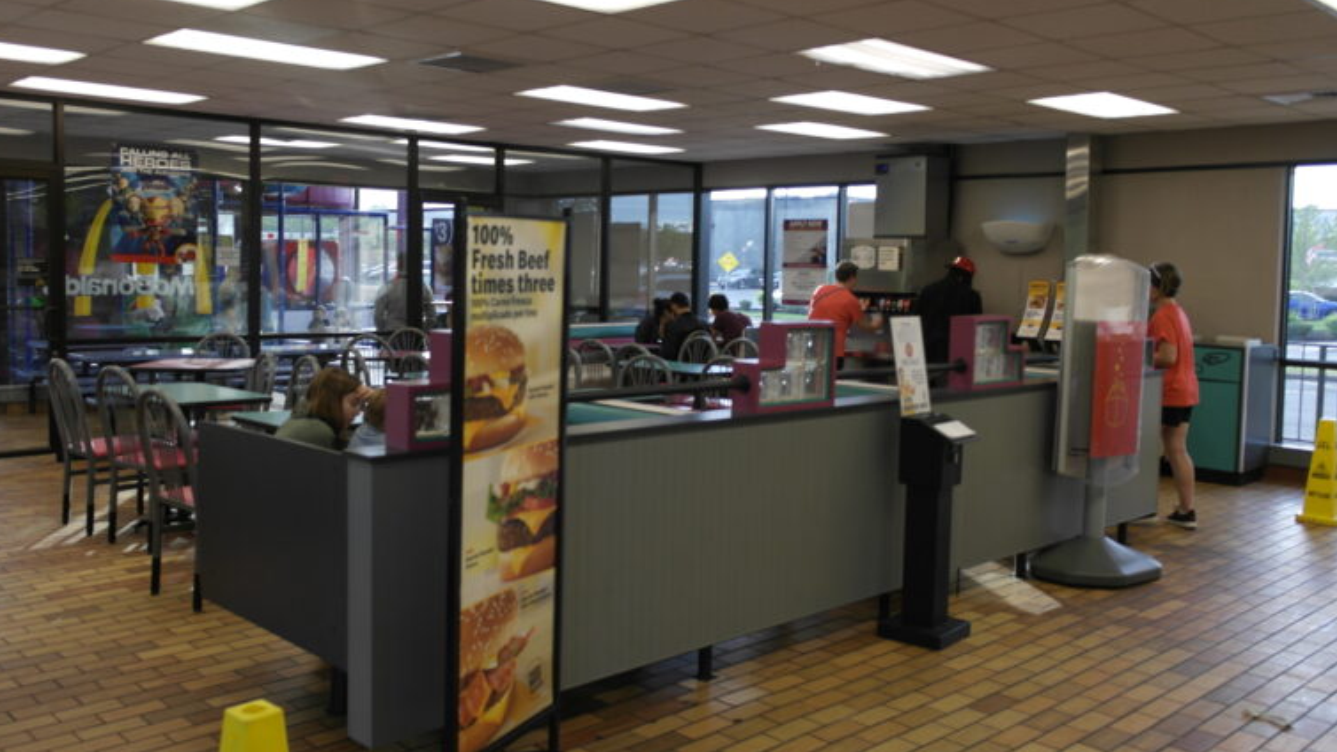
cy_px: 328
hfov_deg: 61.0
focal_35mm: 32
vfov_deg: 36.6
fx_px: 1134
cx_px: 660
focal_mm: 20
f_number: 3.5
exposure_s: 1/80
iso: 200
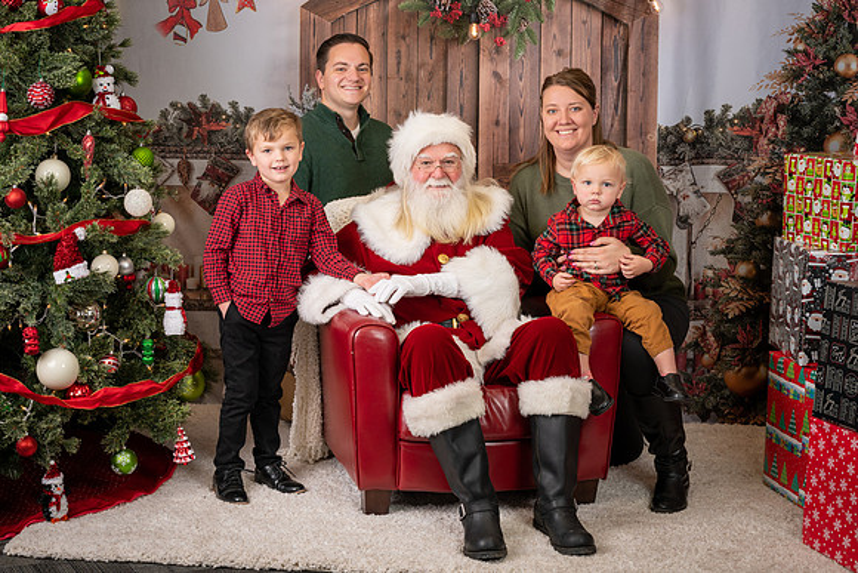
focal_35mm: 62
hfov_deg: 32.1
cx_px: 324
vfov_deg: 21.8
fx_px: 1484
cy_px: 217
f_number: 9
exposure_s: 1/100
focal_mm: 50
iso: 100
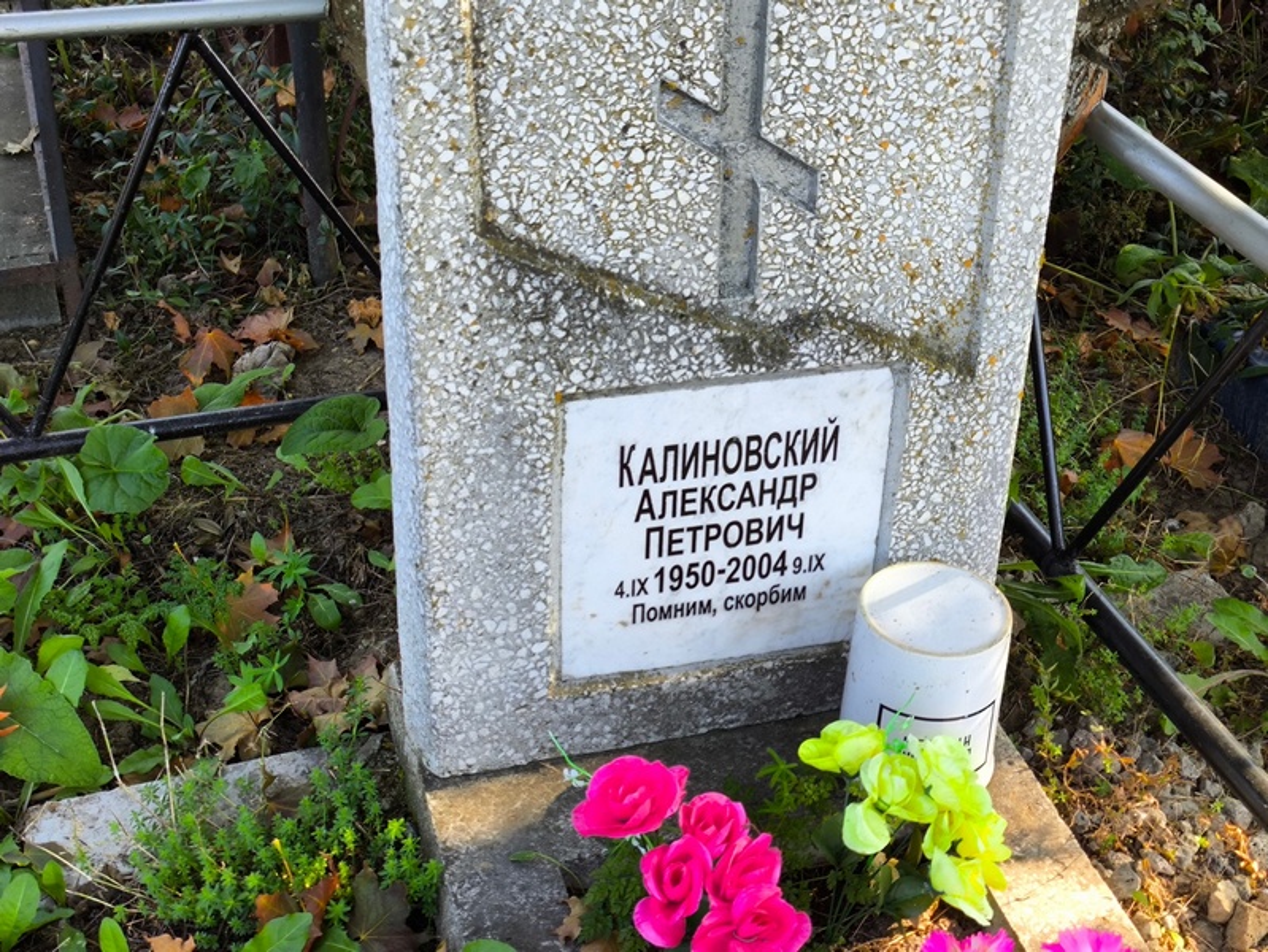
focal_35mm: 50
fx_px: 1832
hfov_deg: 38.2
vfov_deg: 29.1
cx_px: 634
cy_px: 476
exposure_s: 1/120
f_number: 1.7
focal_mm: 4.71
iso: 50
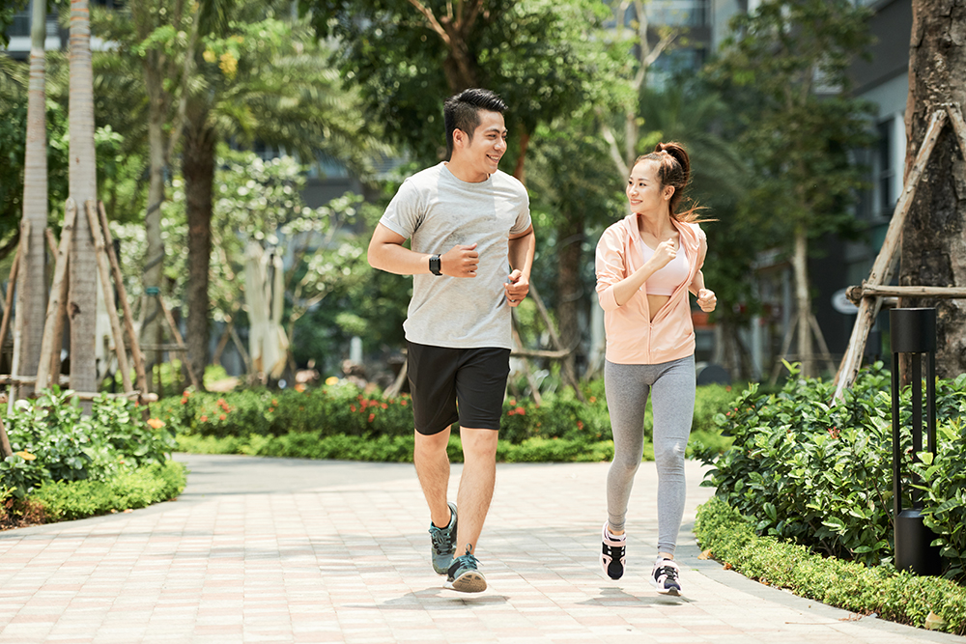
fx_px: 2737
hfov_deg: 20.0
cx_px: 483
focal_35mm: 102
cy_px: 322
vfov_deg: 13.4
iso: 400
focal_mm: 102
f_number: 2.8
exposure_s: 1/4000
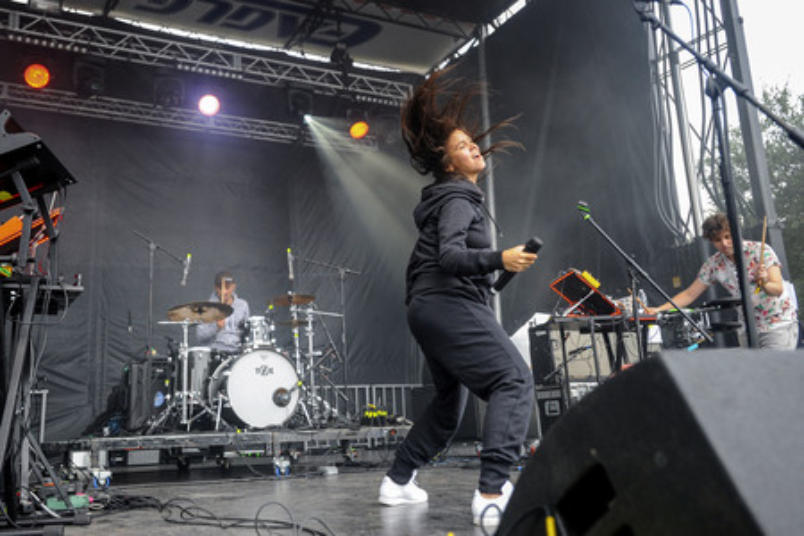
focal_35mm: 30
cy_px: 268
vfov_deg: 43.6
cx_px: 402
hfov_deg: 61.9
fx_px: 670
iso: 1250
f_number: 2.8
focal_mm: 30
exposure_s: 1/500
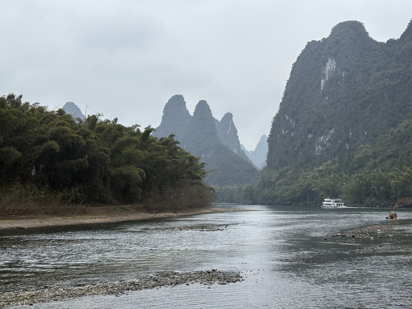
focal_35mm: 52
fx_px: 619
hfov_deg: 36.8
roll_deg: +0.7
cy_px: 154
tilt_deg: +4.7
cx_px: 206
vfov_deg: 28.0
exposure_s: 1/1196
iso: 32
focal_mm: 5.96
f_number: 1.6
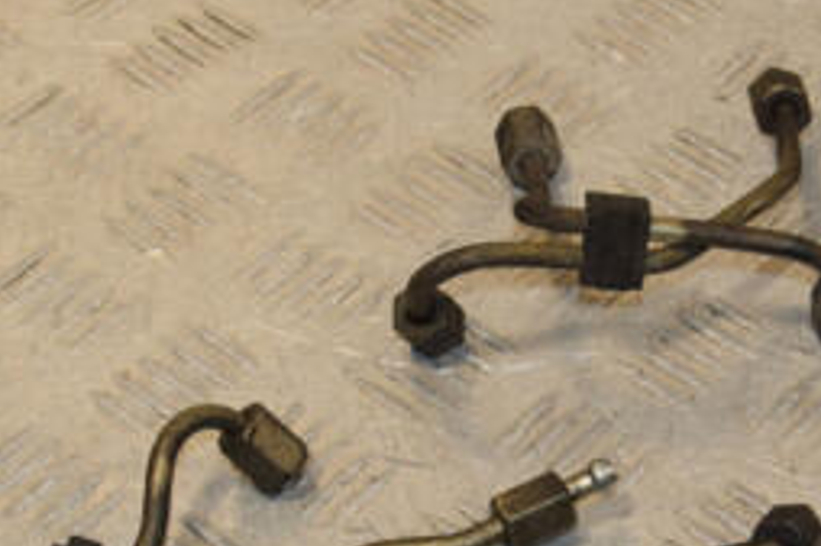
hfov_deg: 16.4
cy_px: 459
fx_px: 2830
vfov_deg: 11.0
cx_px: 604
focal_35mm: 124
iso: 800
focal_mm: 35
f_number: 9
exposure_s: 1/200
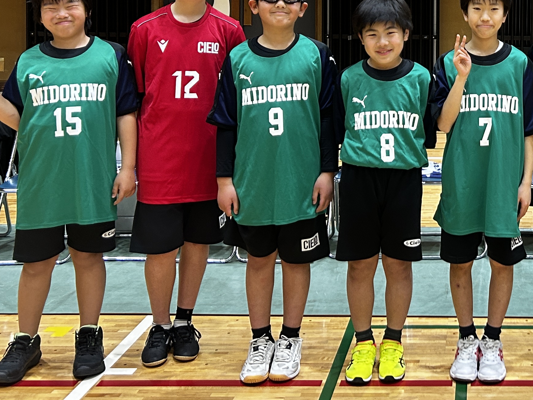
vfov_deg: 23.4
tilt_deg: -1.5
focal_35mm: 60
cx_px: 494
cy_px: -5
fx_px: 924
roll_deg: -0.3
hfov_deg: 30.5
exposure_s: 1/60
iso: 200
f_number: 1.5
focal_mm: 5.7
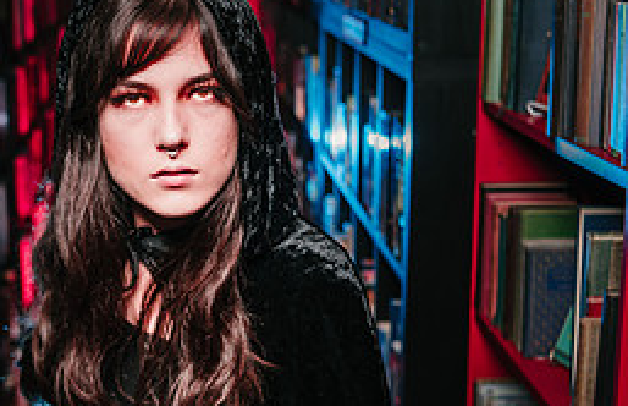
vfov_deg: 17.1
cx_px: 152
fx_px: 1348
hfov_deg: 25.9
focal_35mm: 78
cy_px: 260
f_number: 2.8
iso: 64
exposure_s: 1/200
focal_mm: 34
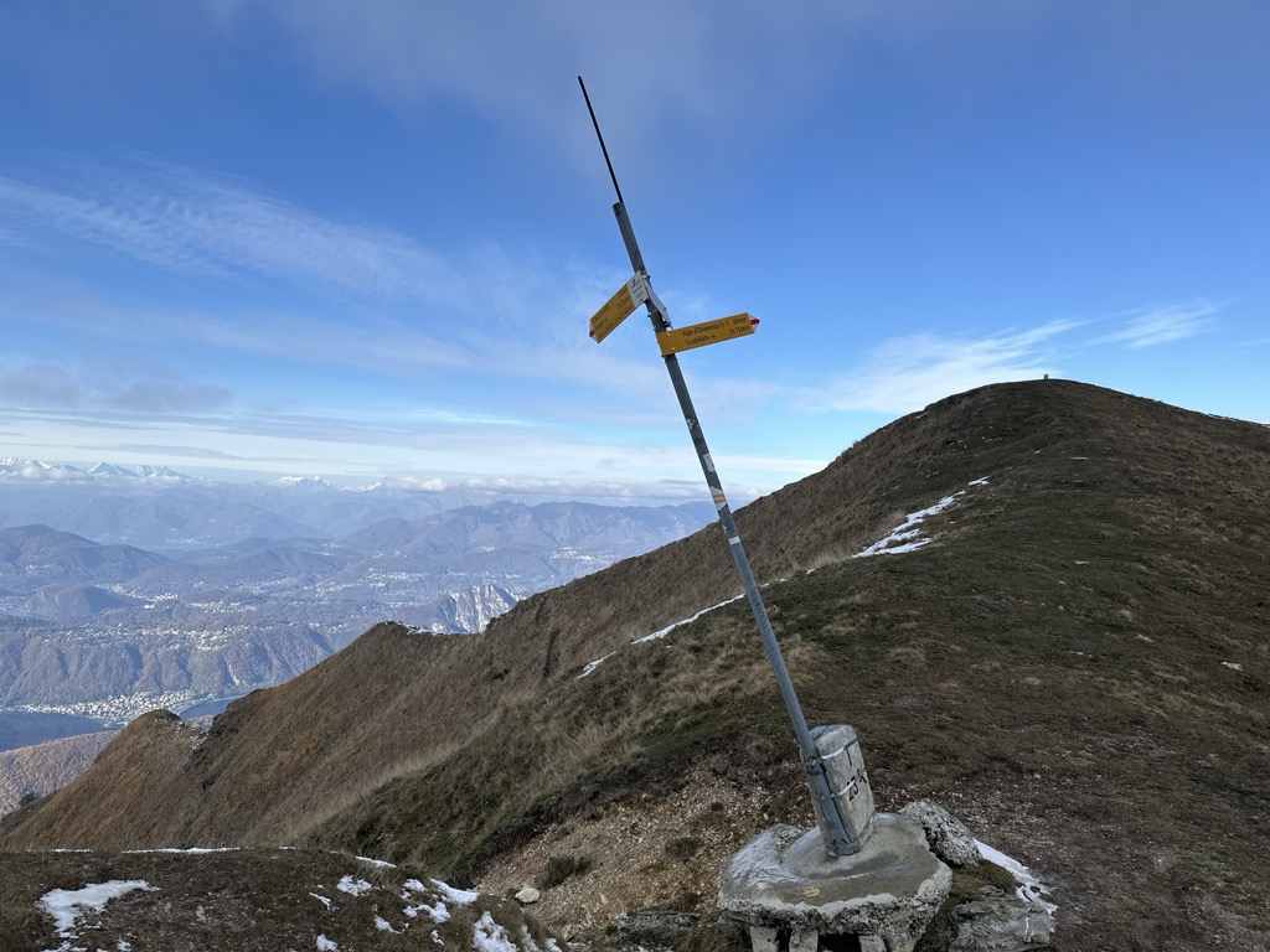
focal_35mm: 24
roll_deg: -1.9
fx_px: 881
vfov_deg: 56.8
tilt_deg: +0.3
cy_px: 476
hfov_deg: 71.6
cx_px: 635
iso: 80
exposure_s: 1/4184
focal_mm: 6.86
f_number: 1.78
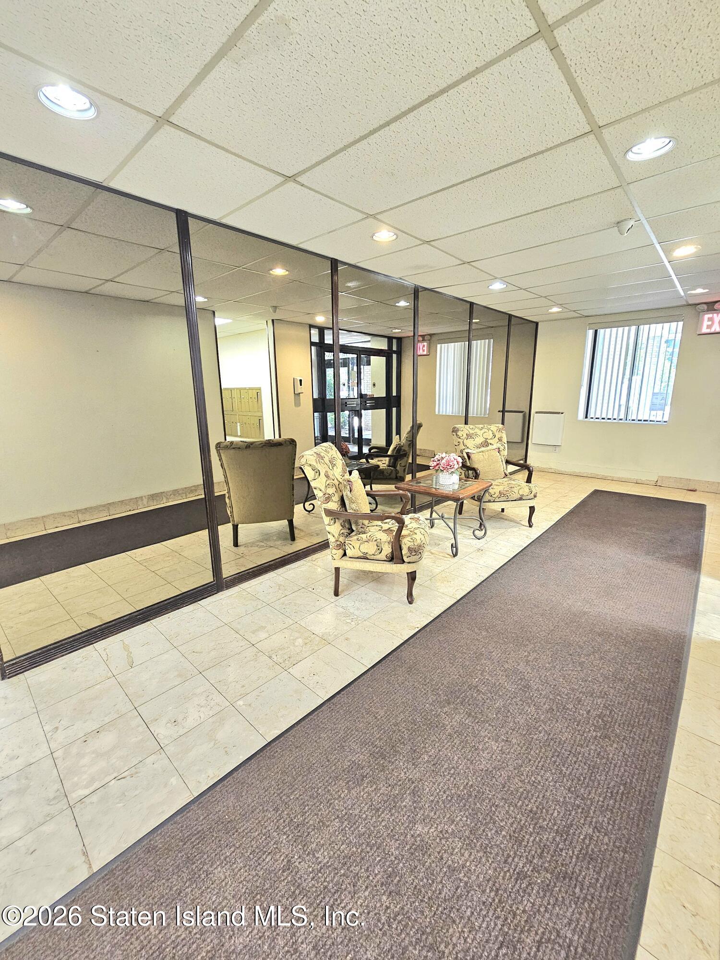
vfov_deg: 106.2
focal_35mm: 13
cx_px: 360
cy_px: 480
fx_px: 361
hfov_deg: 89.9
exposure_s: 1/40
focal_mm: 2.2
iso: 320
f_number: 2.2
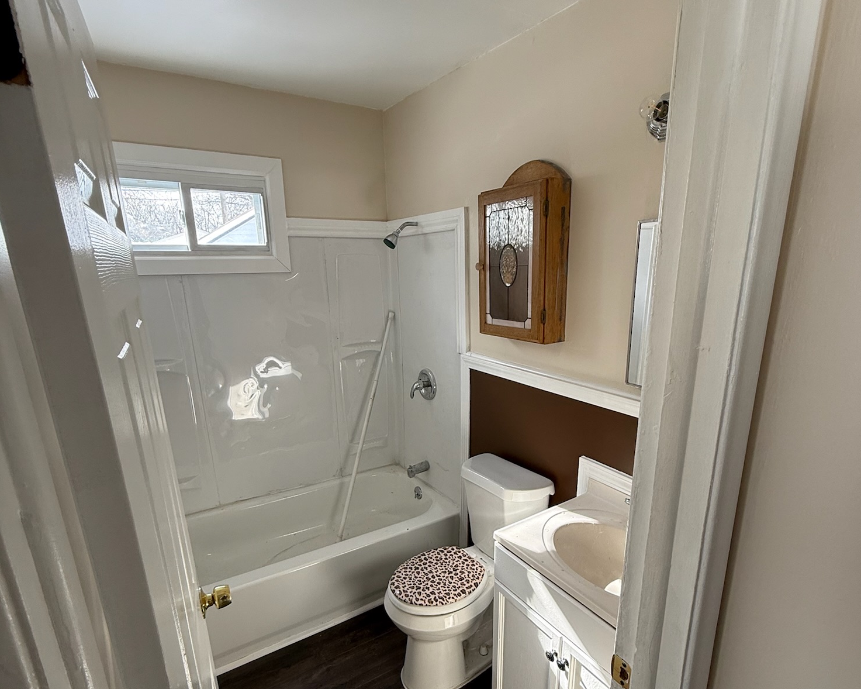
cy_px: 402
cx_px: 448
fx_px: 484
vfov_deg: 70.3
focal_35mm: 19
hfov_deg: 83.3
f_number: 2.2
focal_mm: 2.22
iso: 80
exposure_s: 1/102
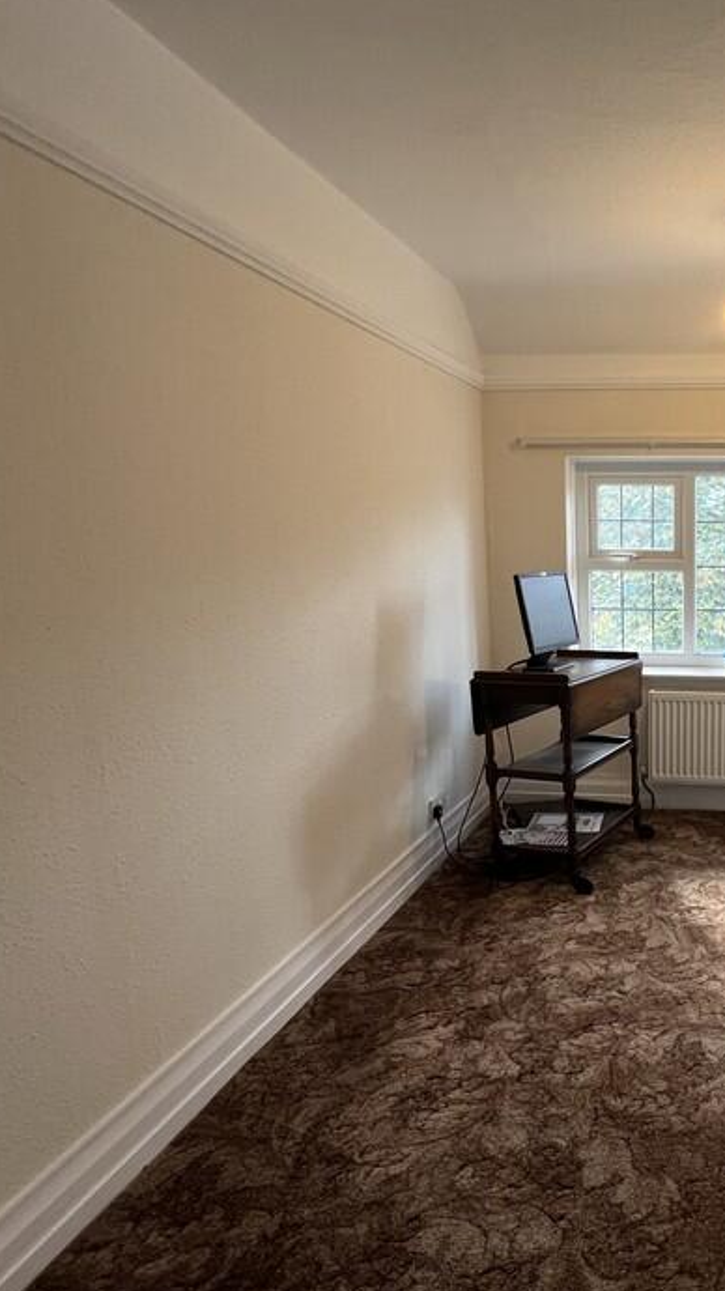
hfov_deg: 46.5
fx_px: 719
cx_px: 693
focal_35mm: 21
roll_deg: -1.1
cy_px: 674
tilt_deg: -8.9
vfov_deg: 83.8
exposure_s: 1/99
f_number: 1.8
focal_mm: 1.57
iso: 100
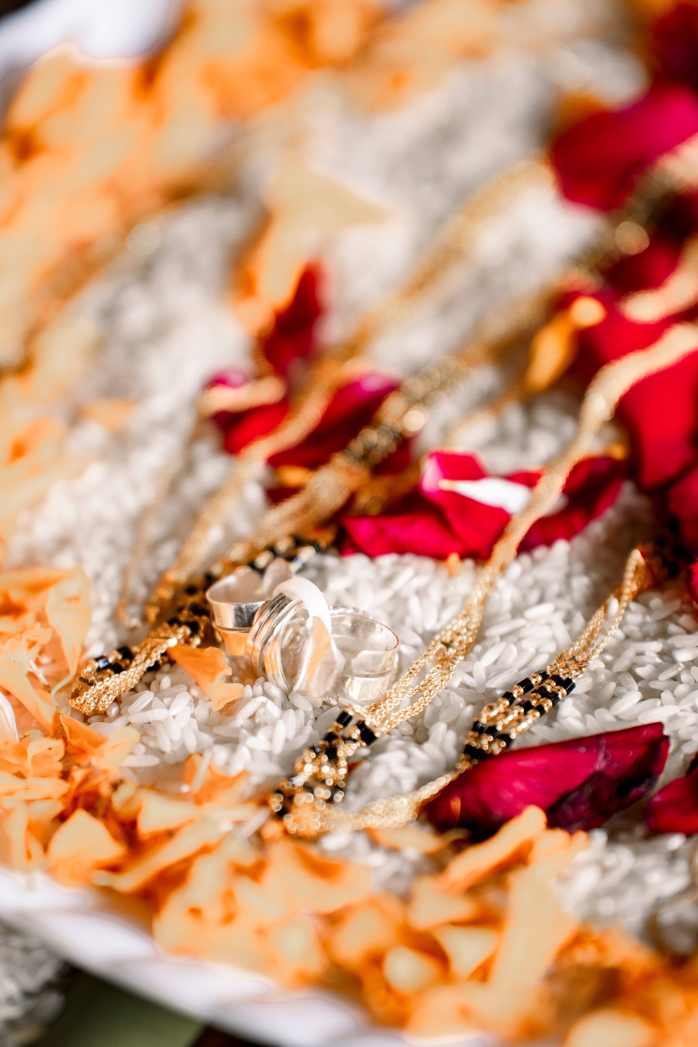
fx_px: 5031
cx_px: 349
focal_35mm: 173
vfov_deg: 11.9
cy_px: 524
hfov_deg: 7.9
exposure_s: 1/320
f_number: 2.8
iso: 500
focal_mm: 173
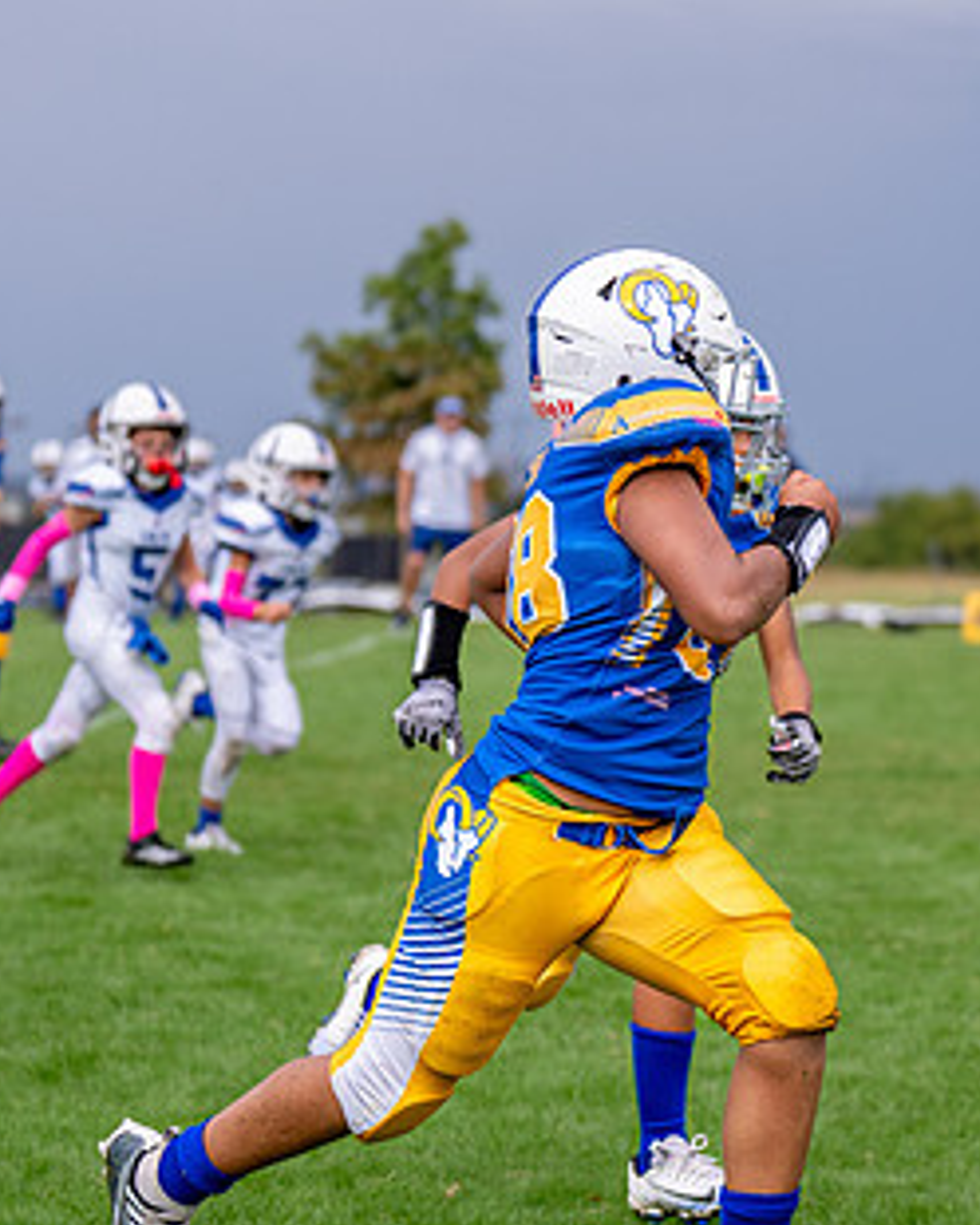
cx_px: 831
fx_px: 6163
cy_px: 762
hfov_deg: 9.1
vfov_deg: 11.3
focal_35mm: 170
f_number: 2.8
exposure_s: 1/2000
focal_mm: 77
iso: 250
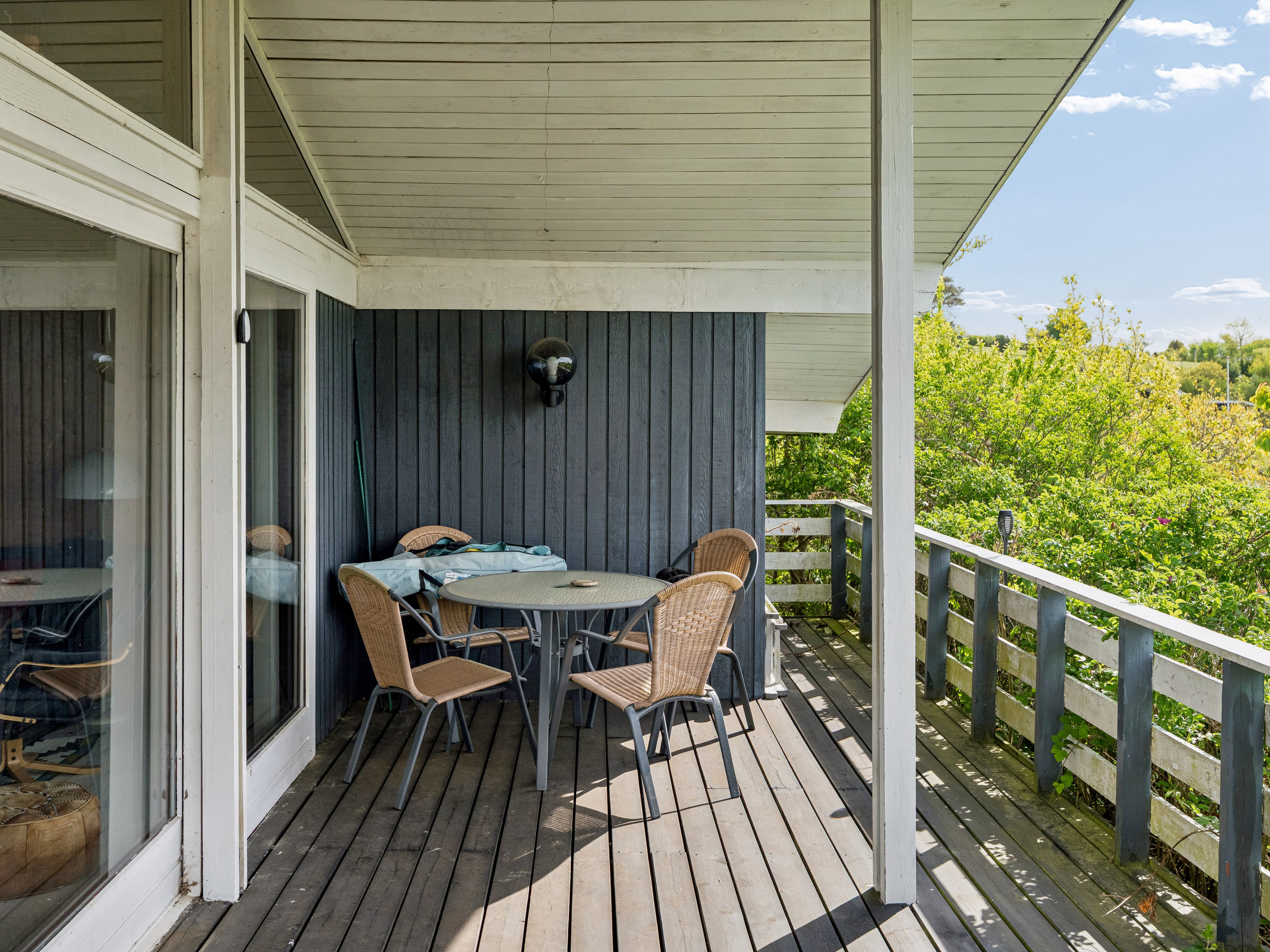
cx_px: 609
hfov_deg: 53.9
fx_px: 1247
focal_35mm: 34
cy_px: 474
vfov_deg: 41.8
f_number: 5.6
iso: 640
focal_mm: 31
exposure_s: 1/800
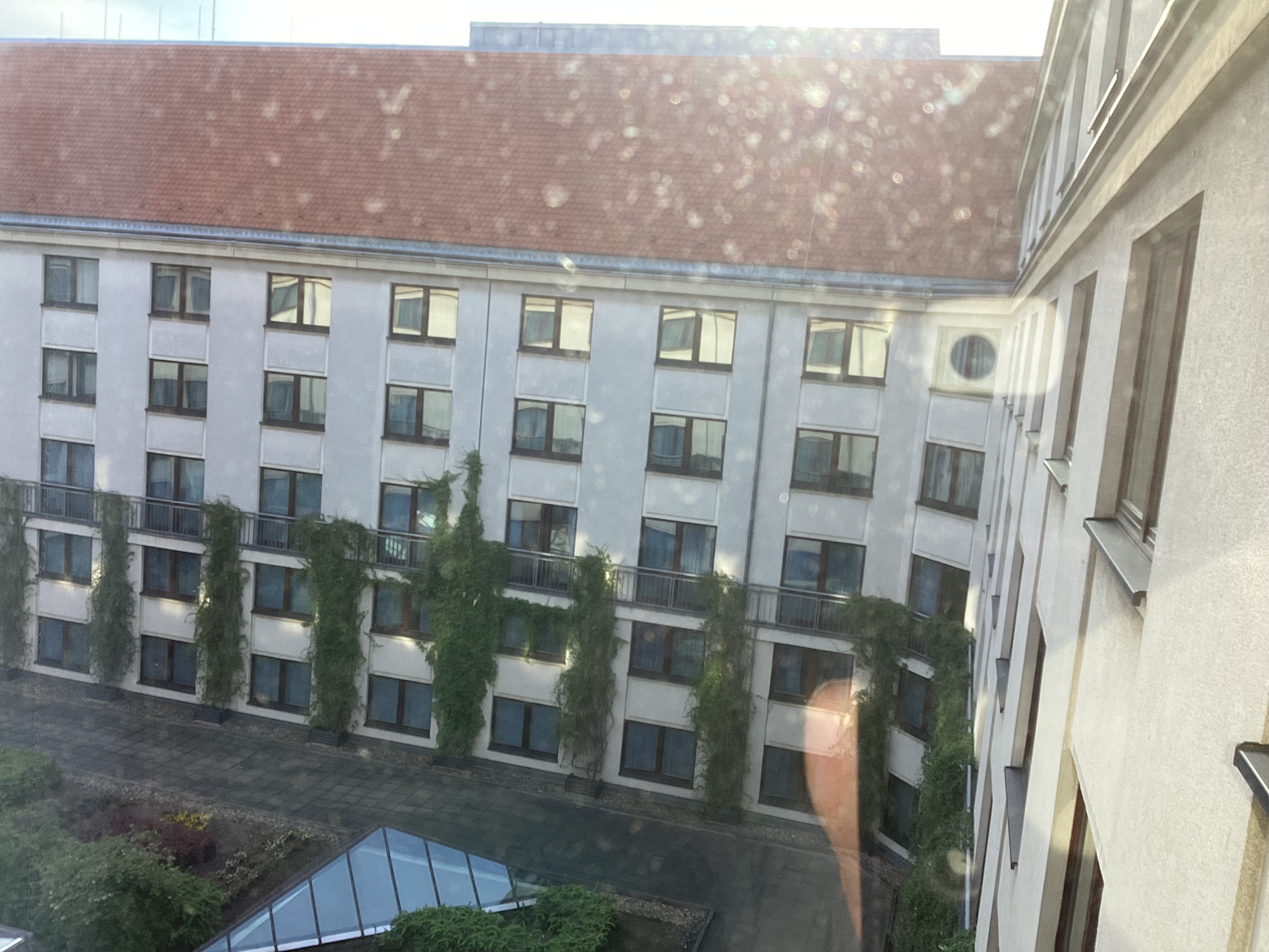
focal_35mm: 31
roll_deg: -3.7
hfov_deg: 58.4
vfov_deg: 45.4
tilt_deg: -7.1
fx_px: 1136
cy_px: 476
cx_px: 634
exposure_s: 1/100
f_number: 2.4
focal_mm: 3.3
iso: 32
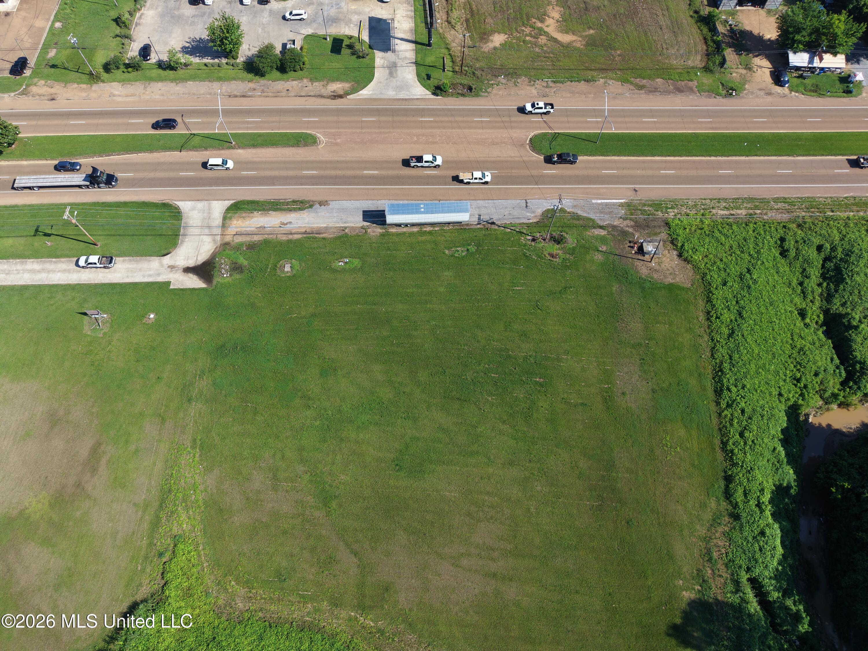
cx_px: 434
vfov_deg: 56.8
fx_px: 602
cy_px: 326
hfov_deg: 71.6
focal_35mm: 24
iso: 120
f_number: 1.8
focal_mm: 8.67
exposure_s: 1/2500
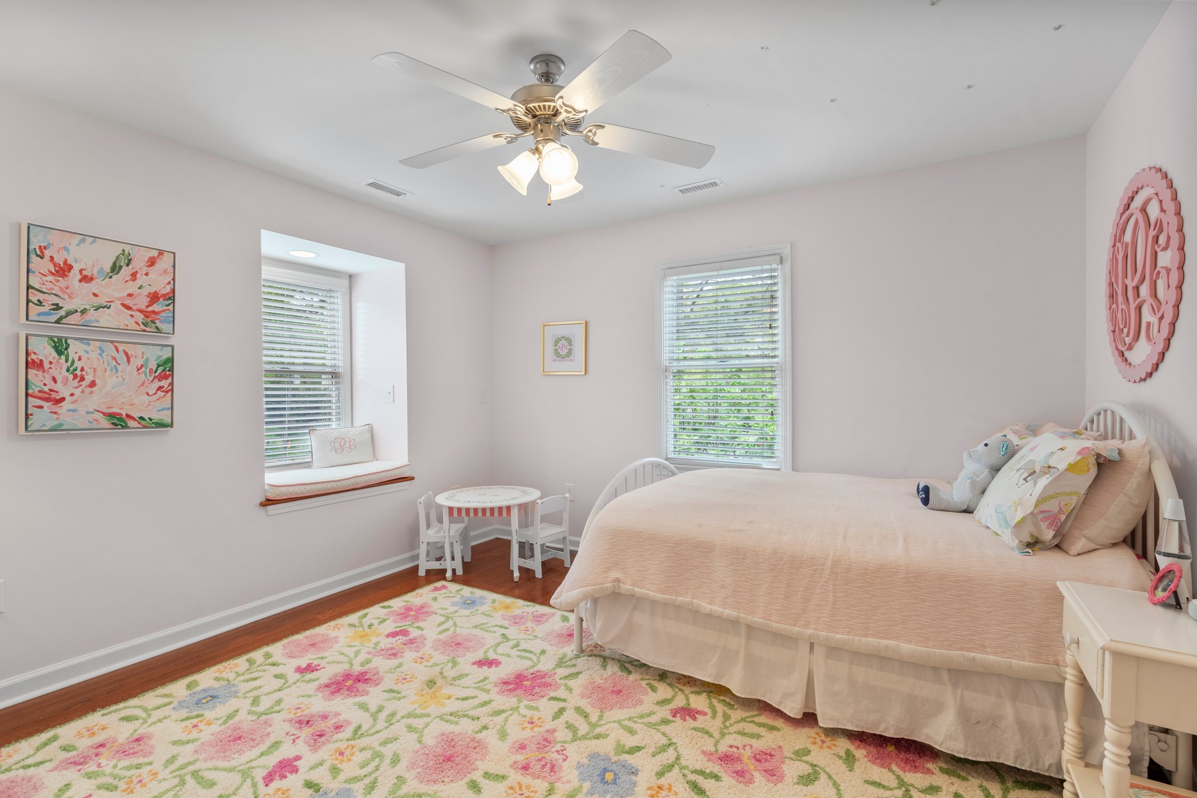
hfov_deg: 96.7
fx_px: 532
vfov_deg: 73.7
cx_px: 598
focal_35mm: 16
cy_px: 399
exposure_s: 1/8
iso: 400
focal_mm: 16
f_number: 8
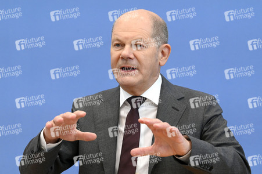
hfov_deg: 18.6
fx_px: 800
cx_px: 131
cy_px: 87
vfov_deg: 12.4
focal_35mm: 110
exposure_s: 1/640
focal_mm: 110
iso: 5000
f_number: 6.3
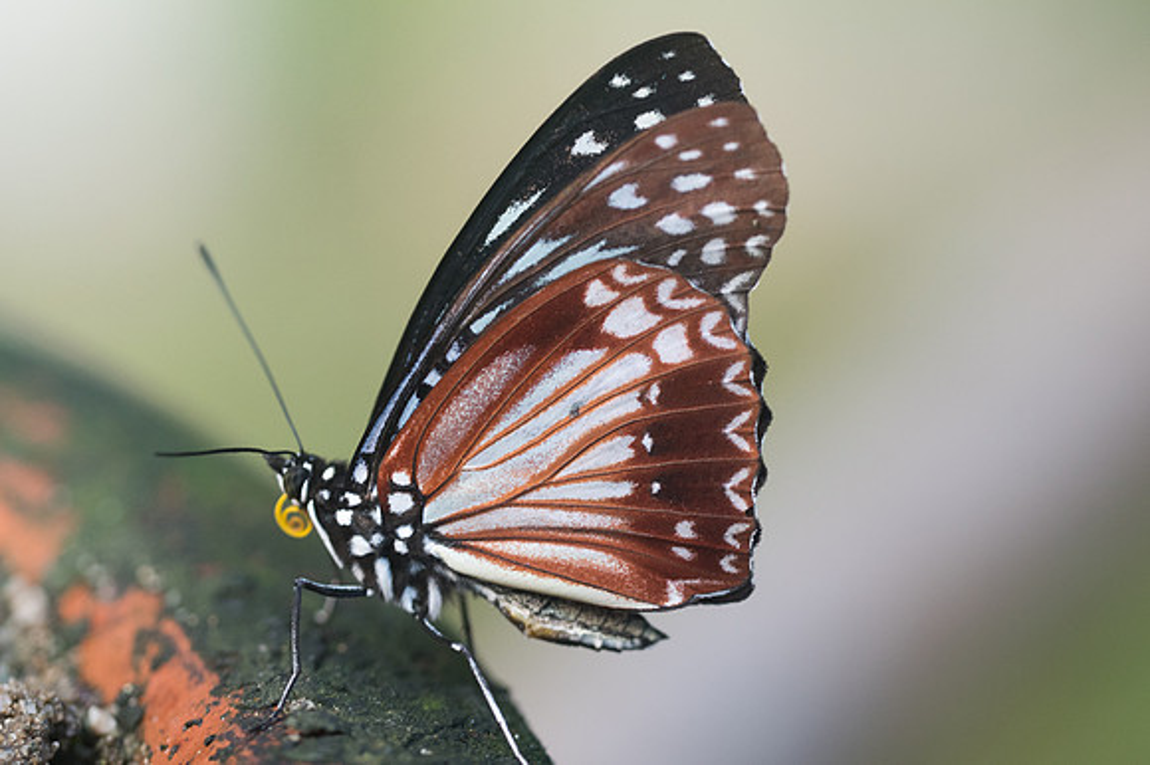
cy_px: 359
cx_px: 610
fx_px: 7616
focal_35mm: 239
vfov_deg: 5.8
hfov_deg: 8.6
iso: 640
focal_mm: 150
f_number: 4
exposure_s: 1/400
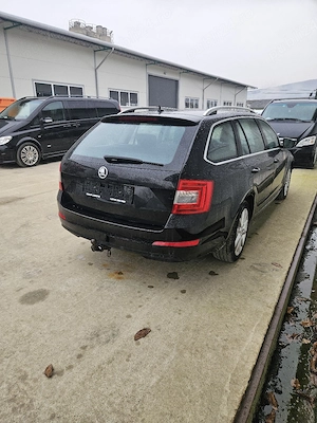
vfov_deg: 73.9
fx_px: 281
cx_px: 158
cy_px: 212
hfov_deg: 58.9
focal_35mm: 23
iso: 100
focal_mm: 5.4
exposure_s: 1/182
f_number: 1.8
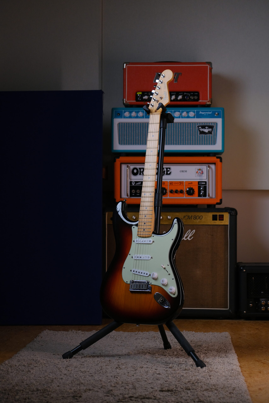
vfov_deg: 27.7
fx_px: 818
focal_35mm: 73
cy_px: 202
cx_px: 134
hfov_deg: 18.7
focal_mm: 48.4
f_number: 4
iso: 640
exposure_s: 1/250
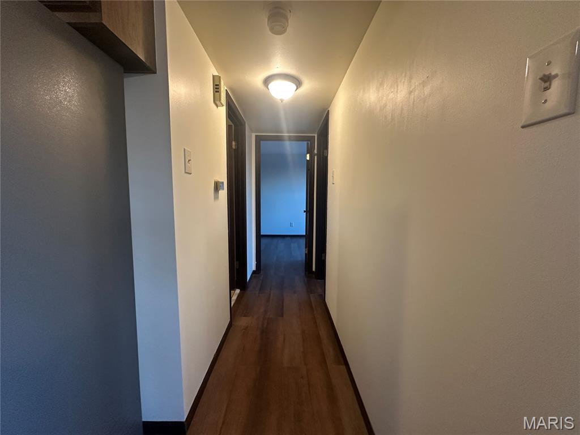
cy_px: 218
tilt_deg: -5.1
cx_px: 290
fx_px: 235
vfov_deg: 85.7
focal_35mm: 14
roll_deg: -0.6
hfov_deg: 102.1
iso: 200
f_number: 2.2
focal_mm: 2.22
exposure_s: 1/60
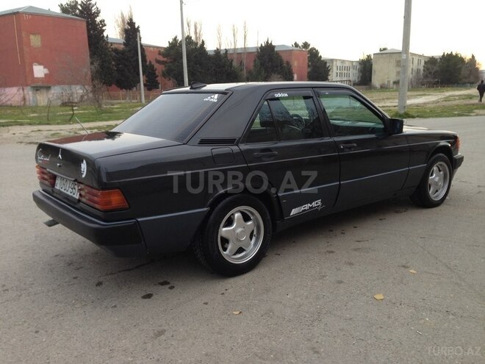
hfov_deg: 55.4
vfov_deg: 42.9
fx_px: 462
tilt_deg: -10.6
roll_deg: +0.8
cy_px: 182
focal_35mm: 33
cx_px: 242
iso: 50
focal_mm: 4.12
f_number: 2.4
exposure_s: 1/24
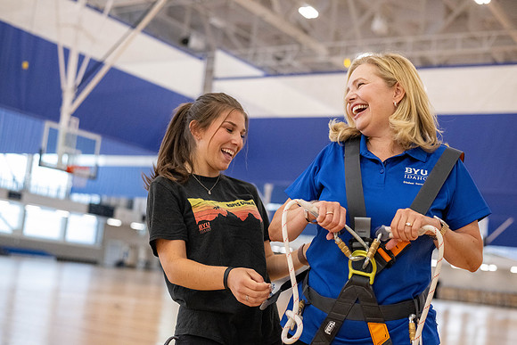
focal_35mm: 50
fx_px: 718
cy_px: 172
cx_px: 258
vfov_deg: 27.0
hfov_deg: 39.6
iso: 6400
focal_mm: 50
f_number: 2.8
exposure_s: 1/1000
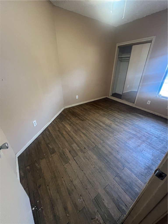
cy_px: 112
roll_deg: +0.0
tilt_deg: -26.8
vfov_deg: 106.2
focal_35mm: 13
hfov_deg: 89.9
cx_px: 84
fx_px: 84
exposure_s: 1/60
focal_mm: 1.57
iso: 800
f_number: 1.8
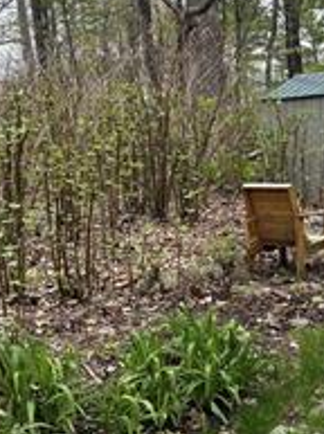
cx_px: 302
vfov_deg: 35.6
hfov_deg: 25.9
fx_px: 676
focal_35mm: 54
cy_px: 205
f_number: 1.64
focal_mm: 4.2
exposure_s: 1/393
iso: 20
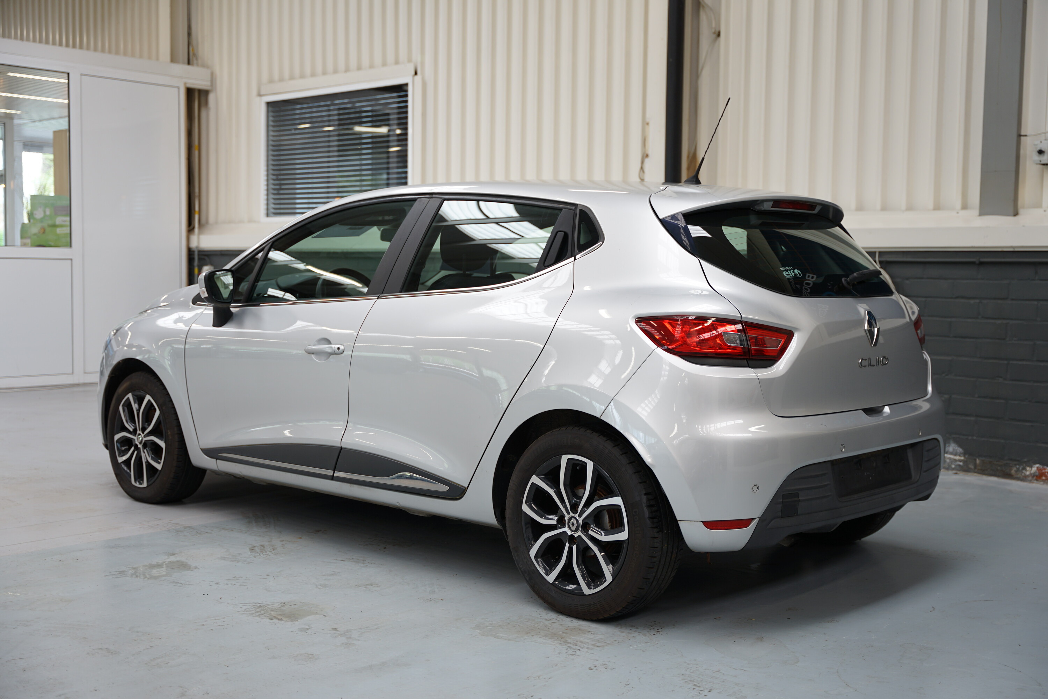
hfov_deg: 46.6
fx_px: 1217
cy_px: 350
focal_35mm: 42
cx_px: 524
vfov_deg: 32.0
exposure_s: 1/60
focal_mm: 41.8
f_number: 2.8
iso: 125
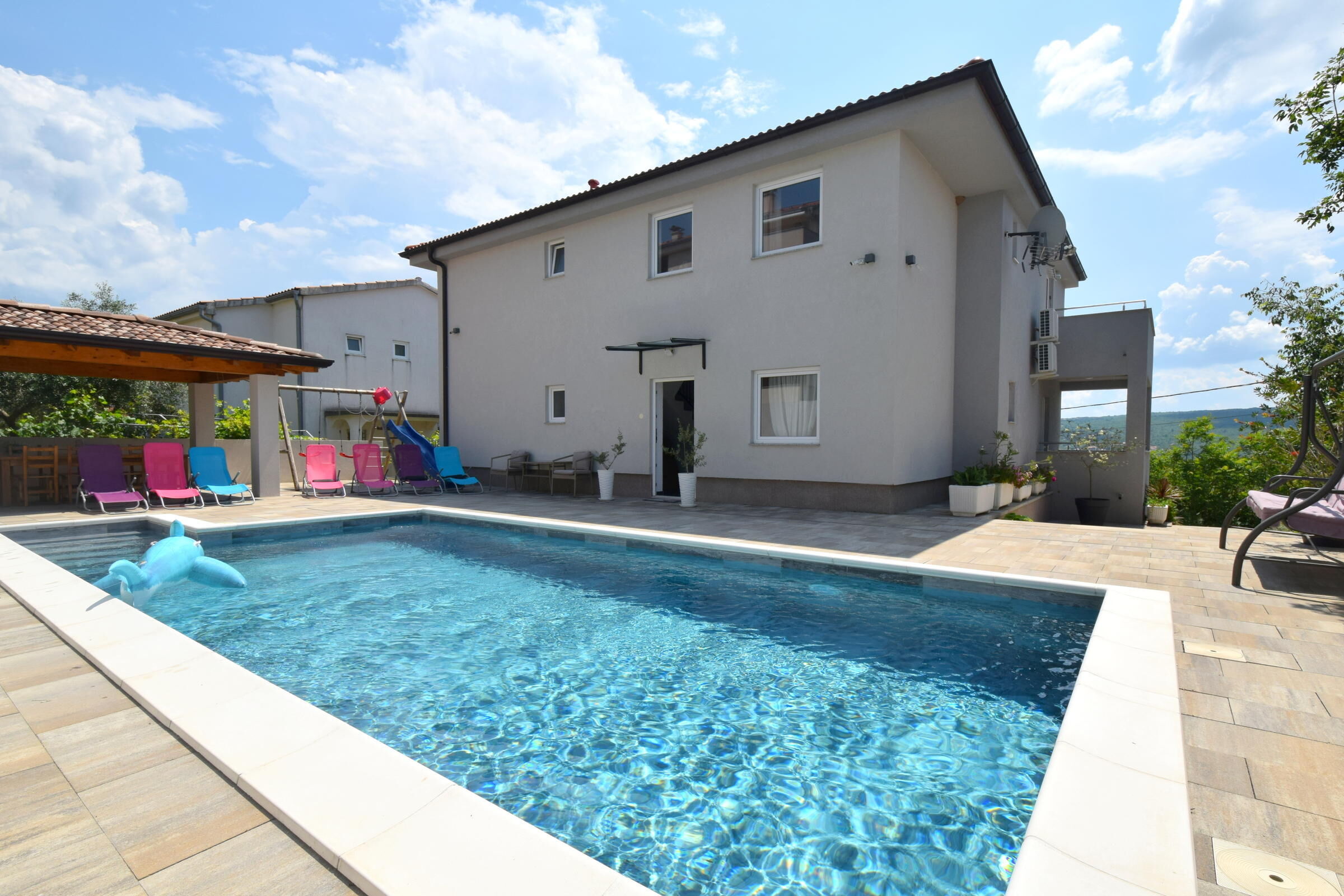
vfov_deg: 77.3
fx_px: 560
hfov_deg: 100.4
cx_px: 672
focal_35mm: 15
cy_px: 448
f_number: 11
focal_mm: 10
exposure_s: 1/500
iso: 200
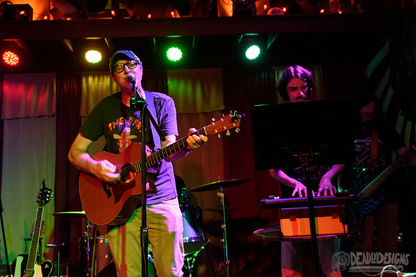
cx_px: 197
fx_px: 426
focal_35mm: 37
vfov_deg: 36.0
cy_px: 117
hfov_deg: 52.0
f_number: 3.2
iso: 3200
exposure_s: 1/80
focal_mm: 32
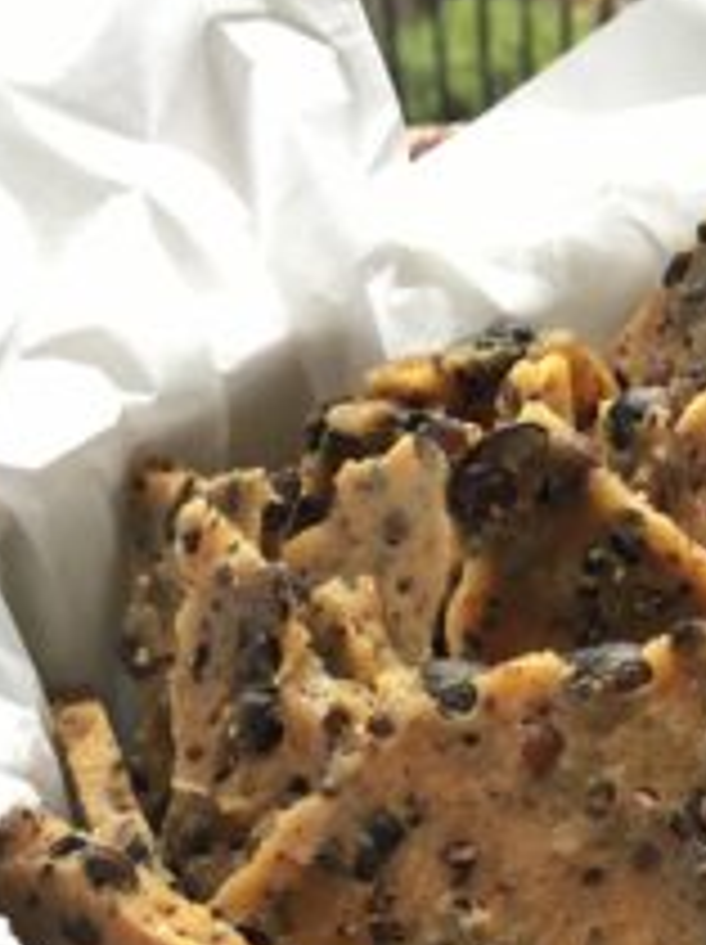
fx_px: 1335
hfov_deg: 29.1
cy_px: 727
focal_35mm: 49
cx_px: 540
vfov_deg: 37.8
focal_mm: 4.15
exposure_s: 1/40
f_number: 2.2
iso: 32
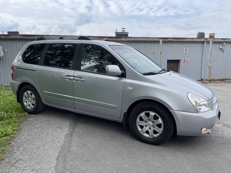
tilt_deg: -9.5
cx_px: 116
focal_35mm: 26
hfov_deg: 67.3
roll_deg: +0.5
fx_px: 174
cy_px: 86
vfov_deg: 53.1
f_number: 1.6
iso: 32
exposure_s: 1/1490
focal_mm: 4.2
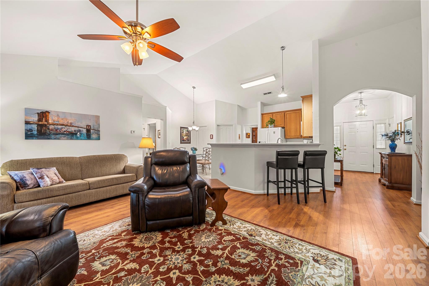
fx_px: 155
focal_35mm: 13
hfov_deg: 108.3
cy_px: 143
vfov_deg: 85.4
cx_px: 214
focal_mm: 13
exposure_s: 4
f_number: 10
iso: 200
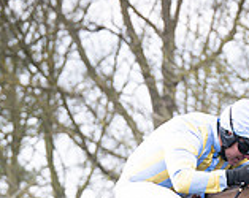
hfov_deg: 4.9
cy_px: 337
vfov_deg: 3.9
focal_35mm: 398
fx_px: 2928
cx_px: 174
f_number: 2.8
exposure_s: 1/1600
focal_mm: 70
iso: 400
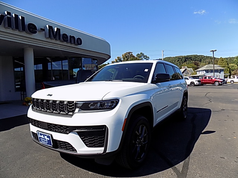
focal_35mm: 23
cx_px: 119
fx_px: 158
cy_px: 89
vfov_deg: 58.9
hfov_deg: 73.9
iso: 80
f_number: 3.1
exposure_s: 1/800
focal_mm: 4
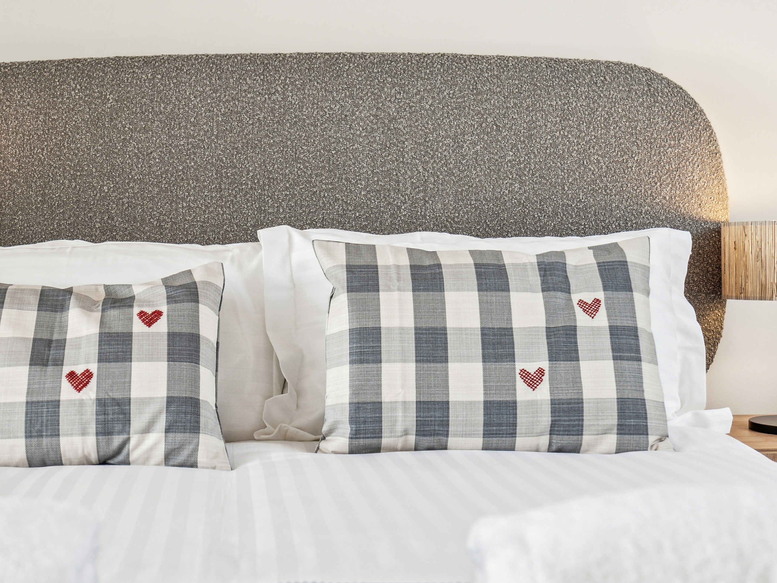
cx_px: 286
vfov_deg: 27.0
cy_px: 290
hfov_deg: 35.3
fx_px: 1212
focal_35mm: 54
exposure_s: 1/20
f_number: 2.8
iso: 50
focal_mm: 24
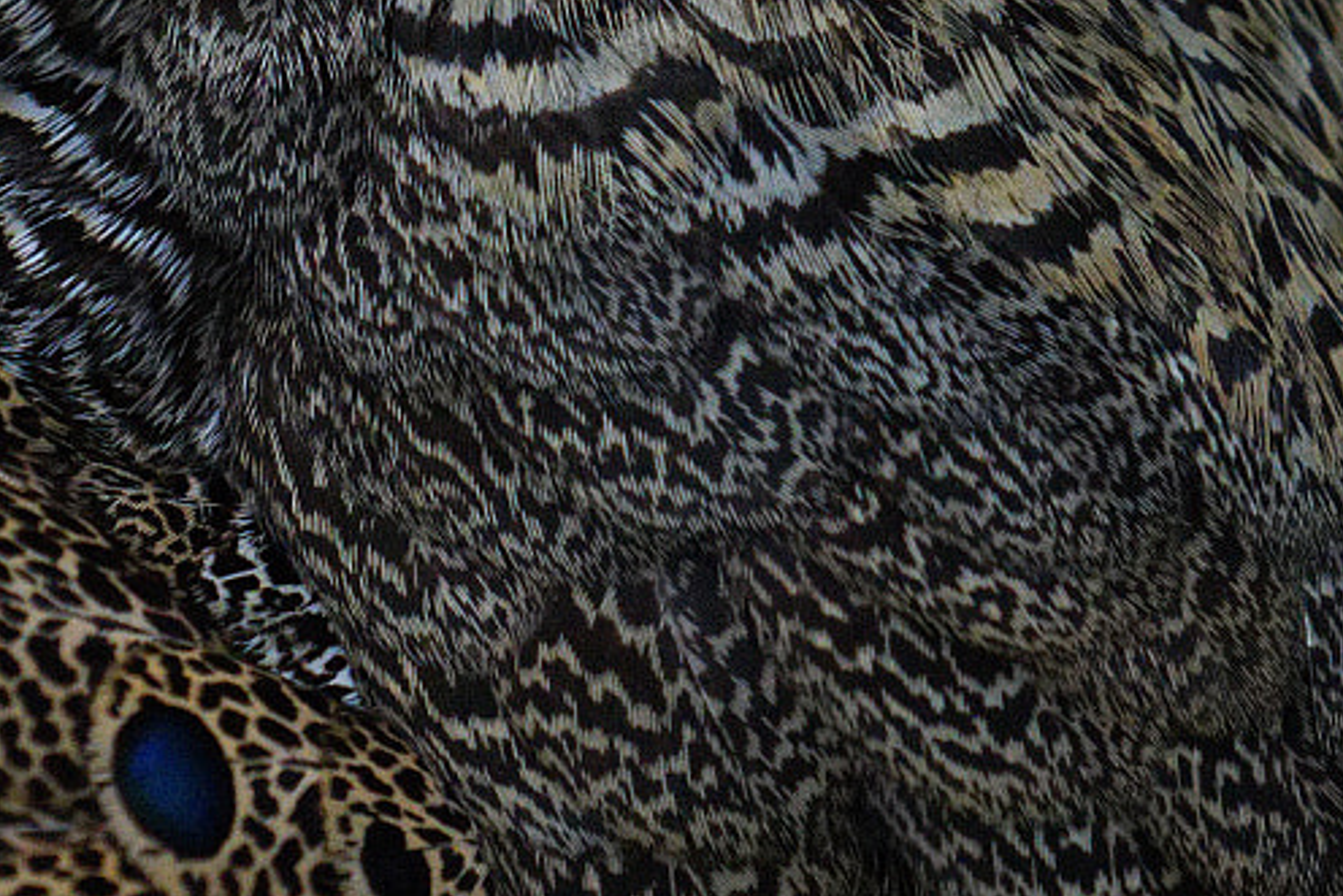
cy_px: -120
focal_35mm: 1690
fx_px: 63047
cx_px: -287
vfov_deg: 0.8
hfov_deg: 1.2
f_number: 5.6
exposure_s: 1/100
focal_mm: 349
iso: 3200
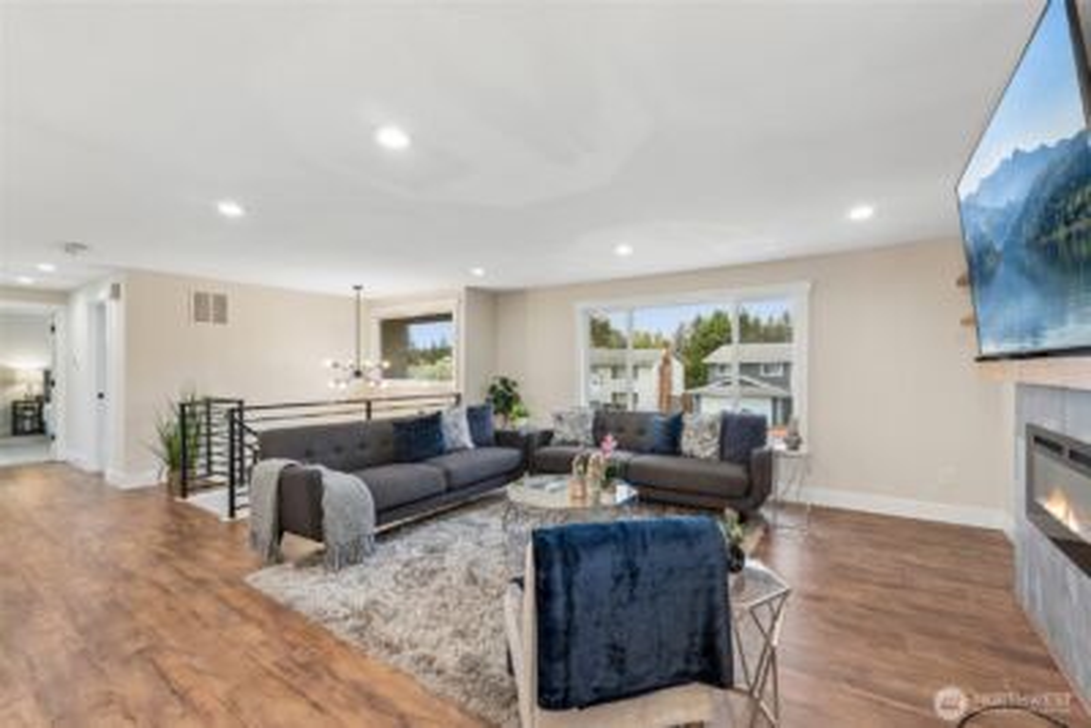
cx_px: 546
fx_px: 455
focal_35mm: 15
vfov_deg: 77.4
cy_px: 364
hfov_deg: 100.4
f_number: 9
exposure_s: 1/6
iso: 250
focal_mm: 10
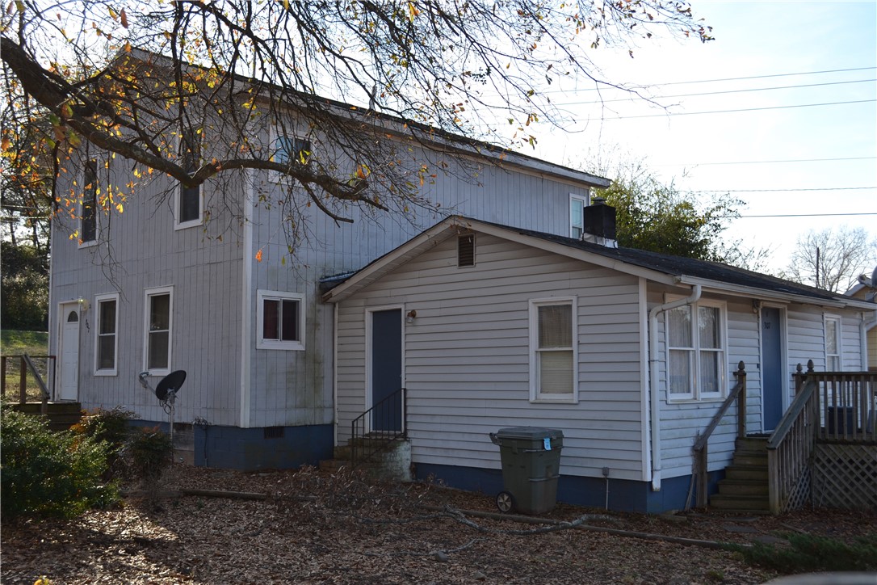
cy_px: 292
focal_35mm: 39
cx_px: 438
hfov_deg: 49.6
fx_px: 950
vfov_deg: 34.2
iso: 100
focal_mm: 26
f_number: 5.6
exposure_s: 1/200
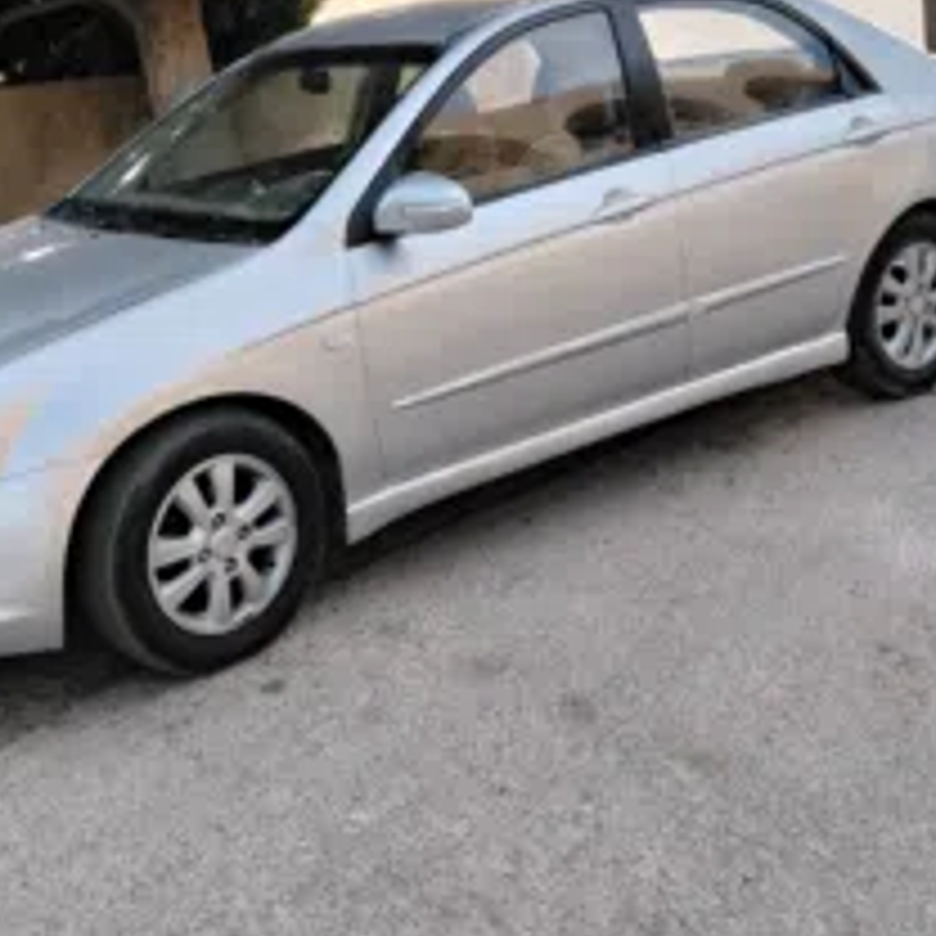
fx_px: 1407
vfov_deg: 36.4
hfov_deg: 36.7
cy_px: 310
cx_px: 378
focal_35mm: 46
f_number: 1.8
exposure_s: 1/100
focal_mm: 4.05
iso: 128
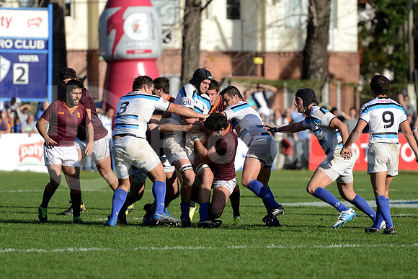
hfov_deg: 7.6
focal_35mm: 270
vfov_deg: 5.1
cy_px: 140
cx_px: 209
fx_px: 3136
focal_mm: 270
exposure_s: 1/2000
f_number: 4
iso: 500
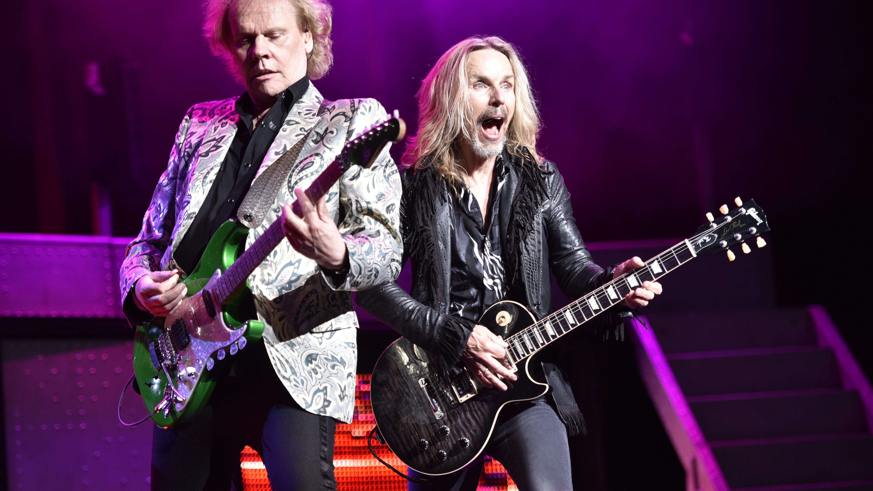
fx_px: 2917
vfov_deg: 9.6
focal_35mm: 126
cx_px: 436
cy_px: 230
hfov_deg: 17.0
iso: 1250
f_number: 2.8
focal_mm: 120
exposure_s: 1/400
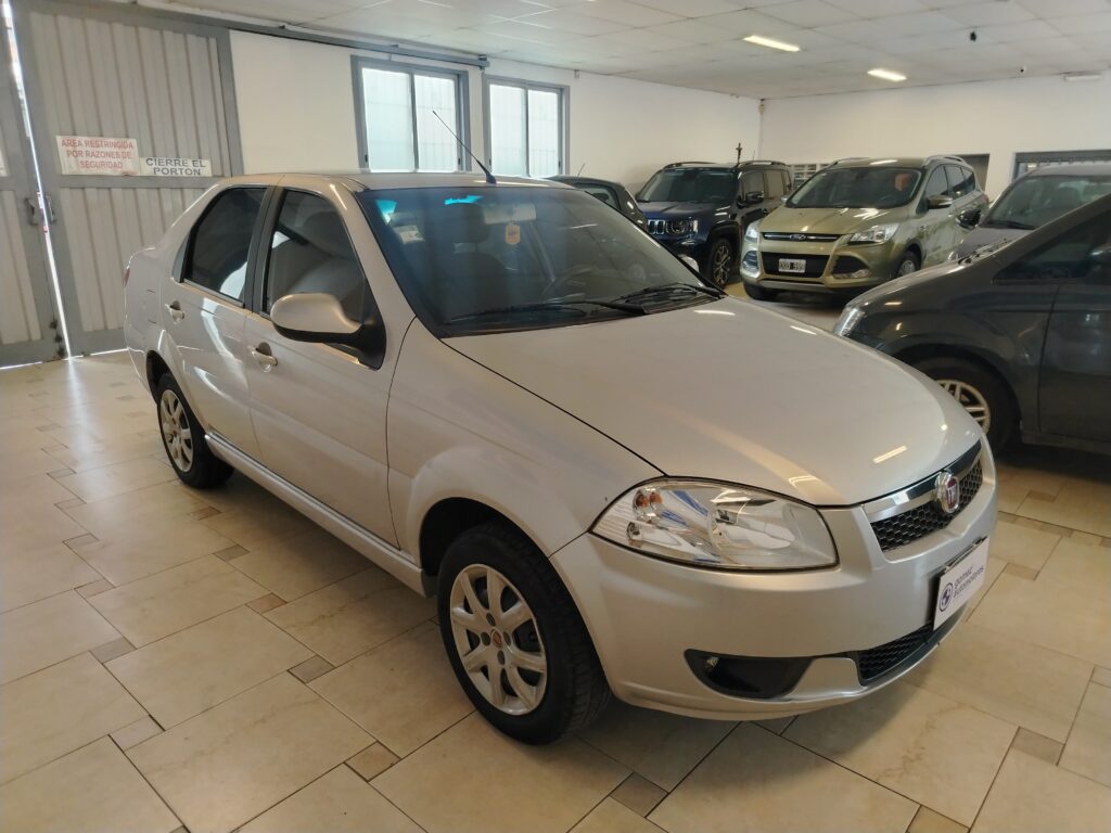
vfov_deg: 56.8
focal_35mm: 24
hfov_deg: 71.6
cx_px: 556
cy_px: 416
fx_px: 770
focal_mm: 5.25
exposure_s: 1/50
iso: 584
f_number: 1.75
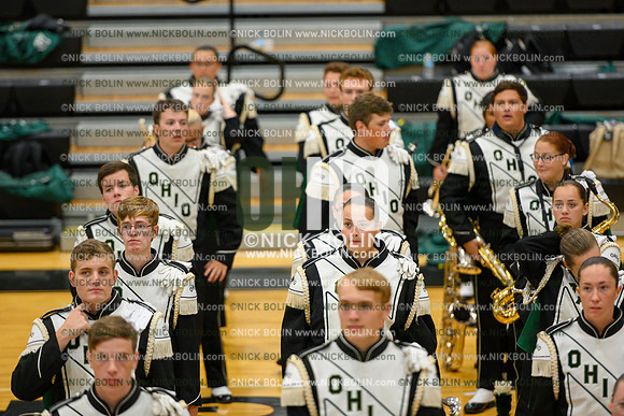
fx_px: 3467
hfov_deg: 10.3
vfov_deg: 6.9
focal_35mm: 200
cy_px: 208
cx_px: 312
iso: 1600
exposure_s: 1/320
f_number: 2.8
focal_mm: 200
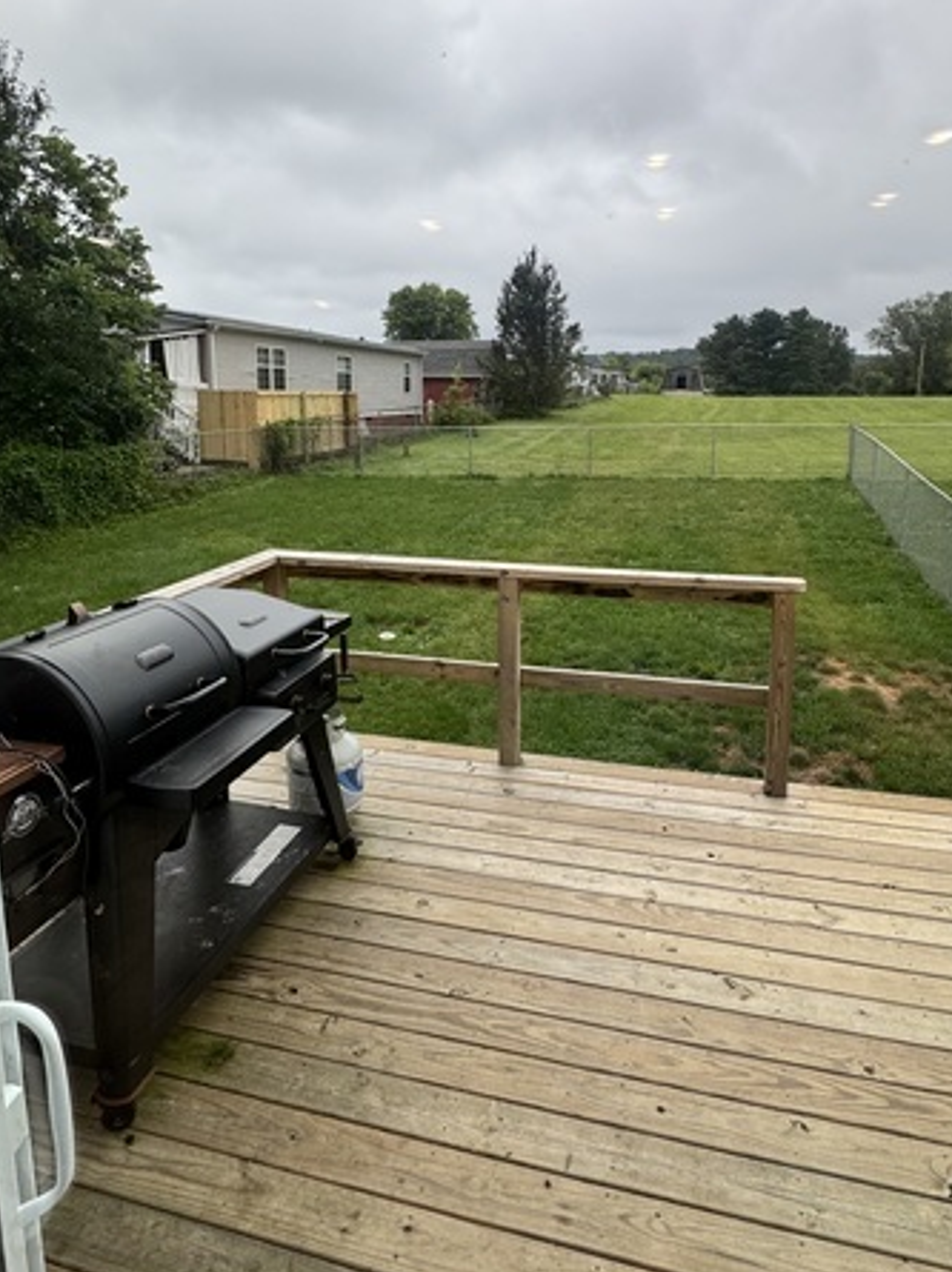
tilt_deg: -7.8
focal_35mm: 21
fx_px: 771
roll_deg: +0.0
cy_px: 516
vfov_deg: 78.2
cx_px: 503
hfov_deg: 63.3
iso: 40
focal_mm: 2.22
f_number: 2.2
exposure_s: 1/467
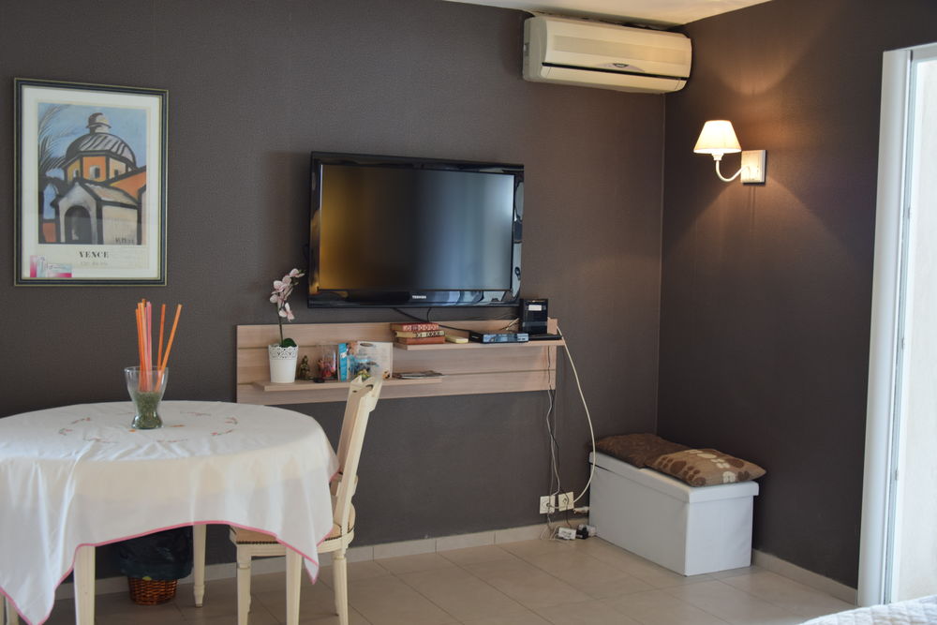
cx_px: 468
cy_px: 312
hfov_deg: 49.5
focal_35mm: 39
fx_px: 1015
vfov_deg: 34.2
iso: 500
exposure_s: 1/15
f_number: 4
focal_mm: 26
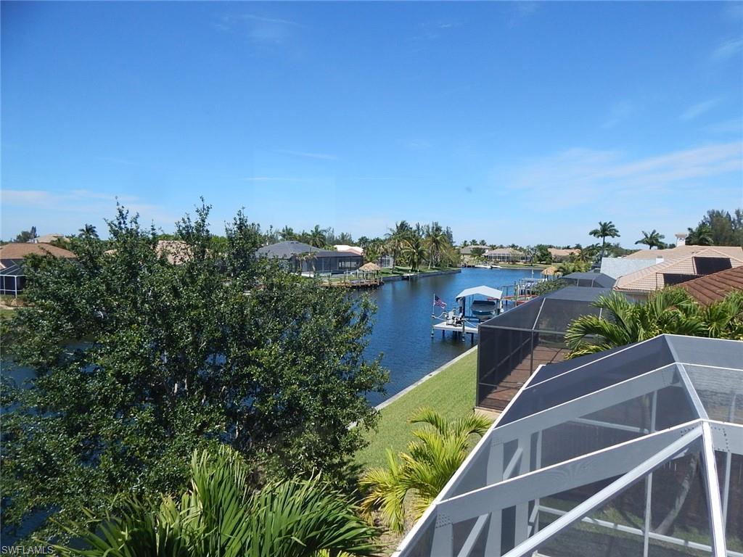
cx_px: 372
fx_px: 472
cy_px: 278
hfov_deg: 76.4
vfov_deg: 61.1
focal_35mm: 22
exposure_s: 1/1000
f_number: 3
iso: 125
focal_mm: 4
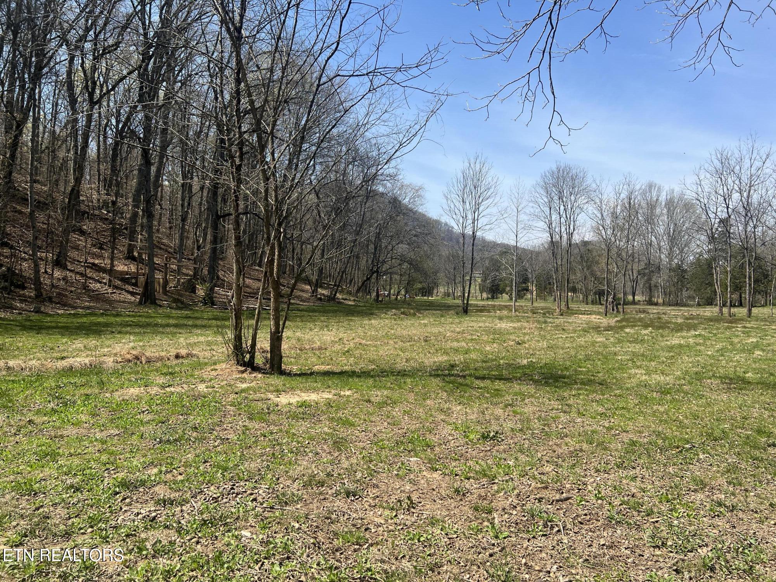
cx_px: 388
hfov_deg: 67.3
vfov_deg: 53.1
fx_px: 583
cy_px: 291
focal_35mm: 26
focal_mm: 5.7
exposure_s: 1/3356
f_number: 1.5
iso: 50
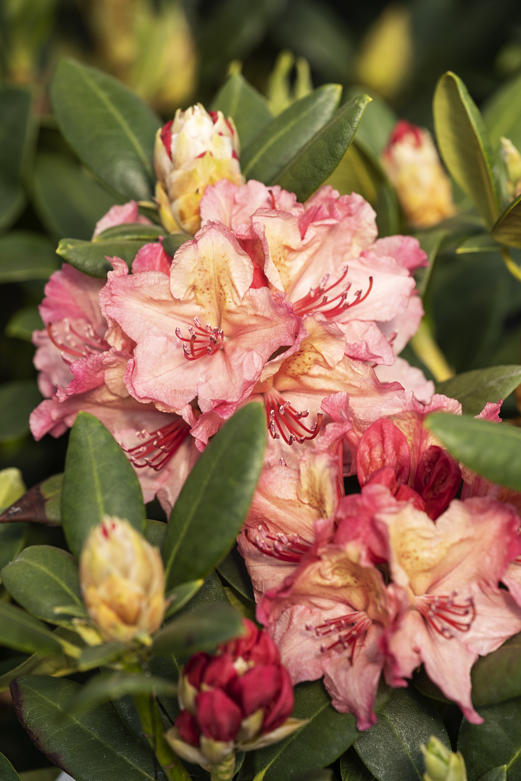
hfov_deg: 15.2
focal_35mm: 90
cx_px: 260
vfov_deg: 22.6
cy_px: 390
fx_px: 1954
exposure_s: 1/500
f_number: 5
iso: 200
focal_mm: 90
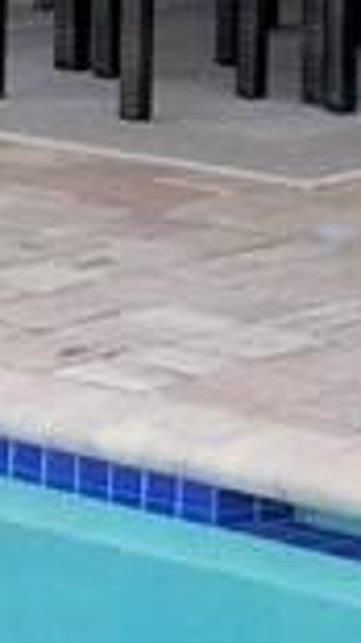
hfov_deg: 5.7
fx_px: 3562
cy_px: -241
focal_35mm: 209
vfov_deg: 10.1
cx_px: 585
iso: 32
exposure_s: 1/240
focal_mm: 4.15
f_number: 2.2
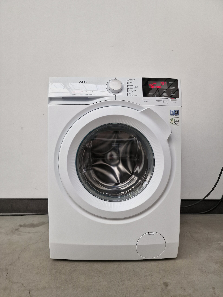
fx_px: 198
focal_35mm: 23
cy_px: 148
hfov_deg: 58.9
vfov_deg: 73.9
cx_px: 112
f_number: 1.8
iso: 64
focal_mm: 6.4
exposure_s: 1/180
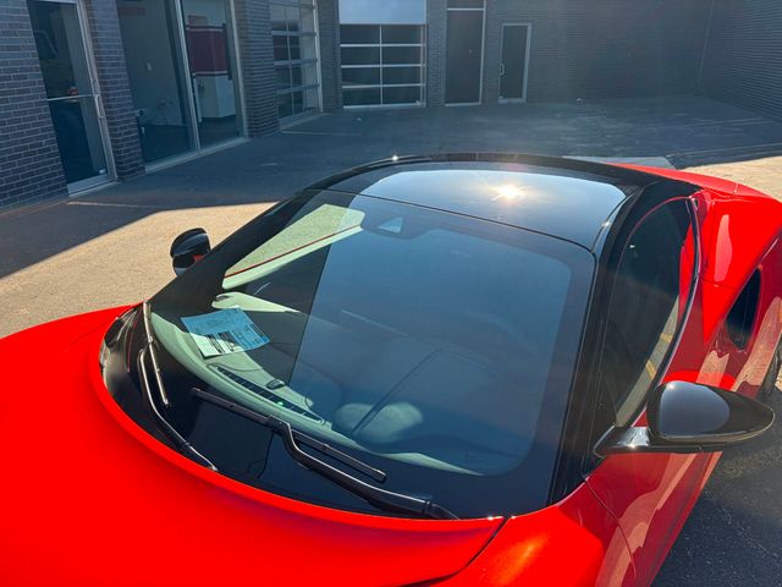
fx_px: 587
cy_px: 294
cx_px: 391
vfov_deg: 53.1
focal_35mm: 26
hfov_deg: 67.3
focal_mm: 5.96
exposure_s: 1/782
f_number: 1.6
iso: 64
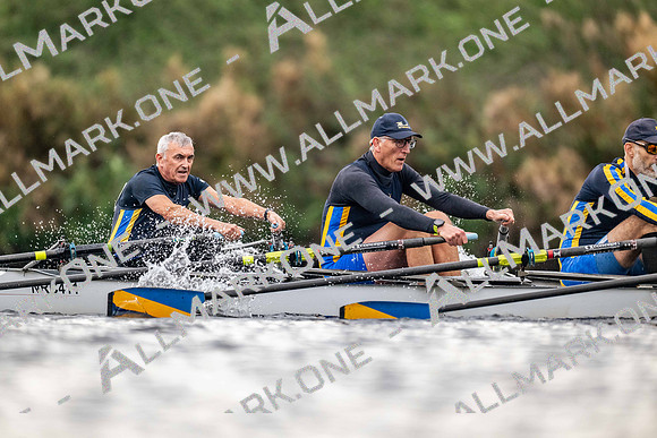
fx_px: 10952
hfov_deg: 3.4
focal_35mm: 600
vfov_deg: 2.3
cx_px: 328
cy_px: 219
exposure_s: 1/2500
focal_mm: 600
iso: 2500
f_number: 4
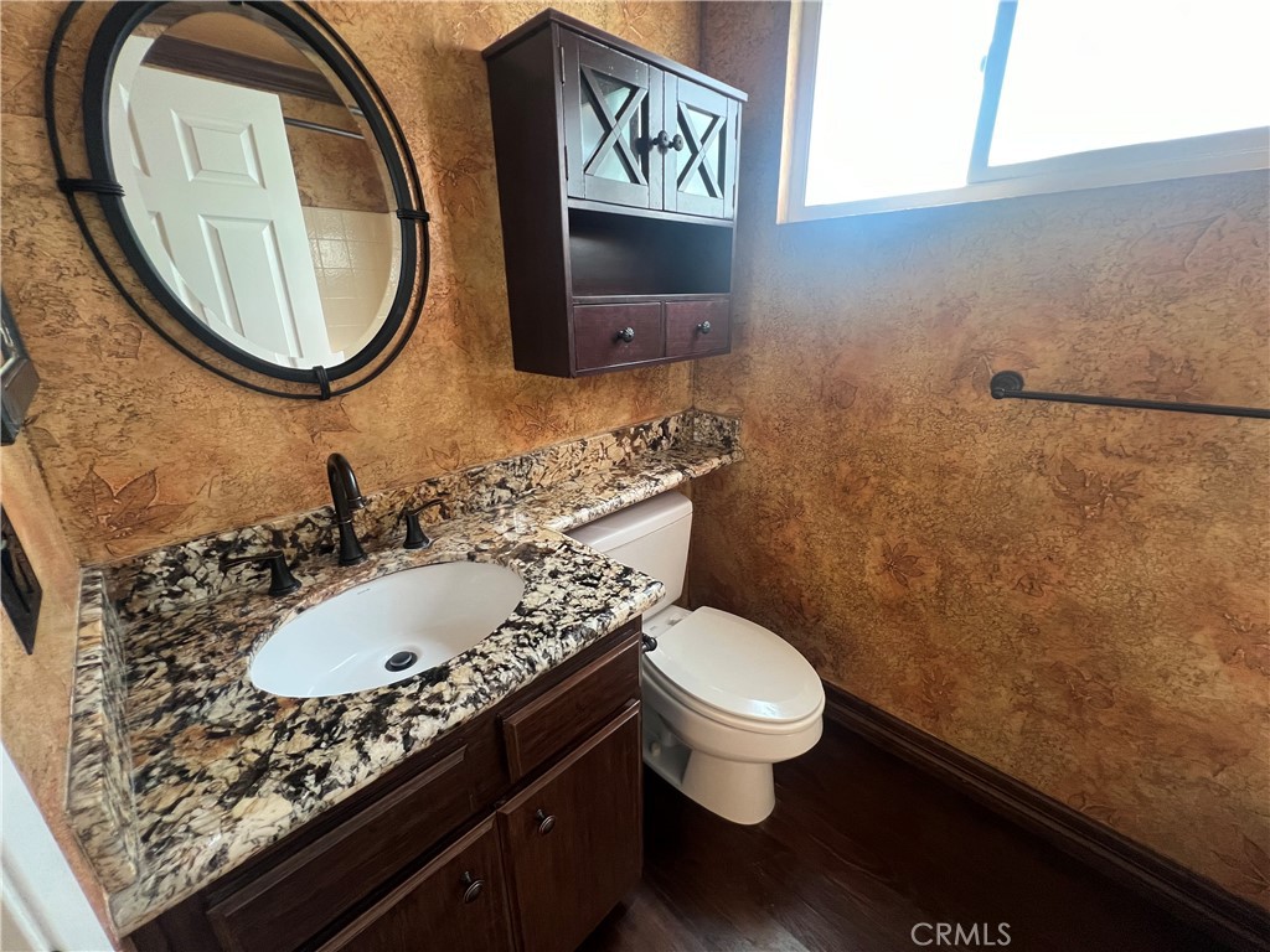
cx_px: 635
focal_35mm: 13
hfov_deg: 106.2
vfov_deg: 89.9
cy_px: 476
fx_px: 477
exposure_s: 1/60
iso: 200
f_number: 1.8
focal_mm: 1.57
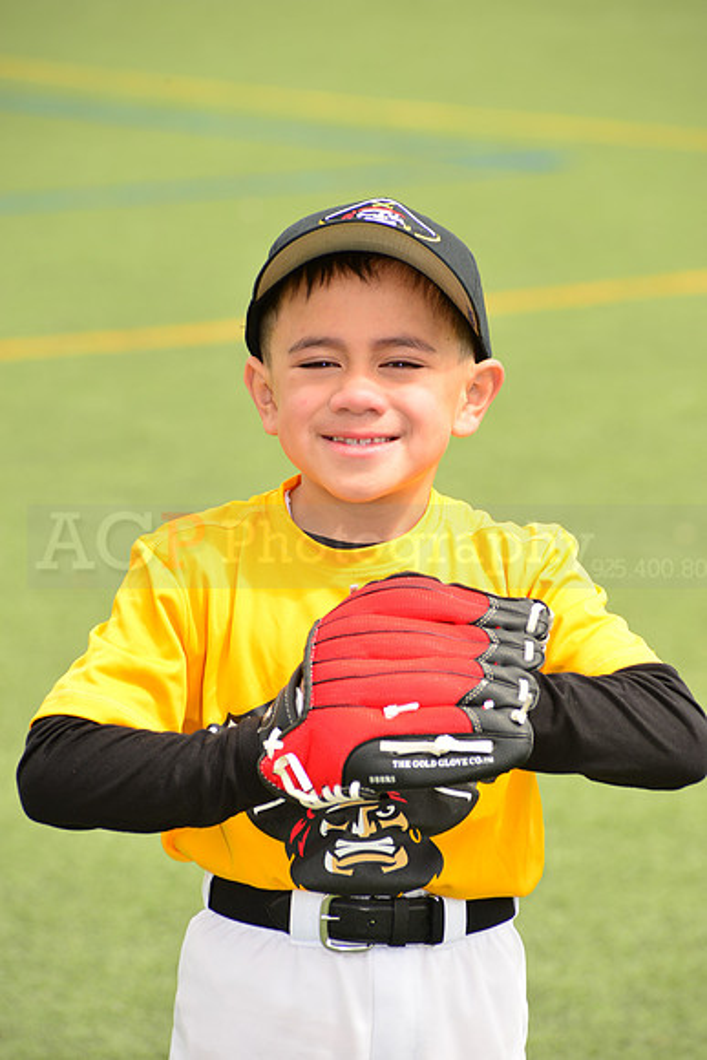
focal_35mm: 200
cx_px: 354
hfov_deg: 6.9
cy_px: 530
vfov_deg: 10.3
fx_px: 5888
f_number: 9
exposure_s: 1/250
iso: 200
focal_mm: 200
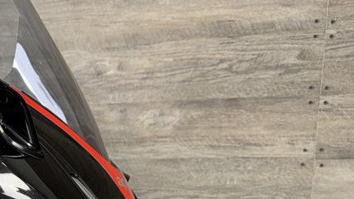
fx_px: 591
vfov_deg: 17.7
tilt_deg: -9.6
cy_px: 271
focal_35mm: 63
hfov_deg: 31.4
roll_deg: +0.2
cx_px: 19
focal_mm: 6.76
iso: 50
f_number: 1.78
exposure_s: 1/36
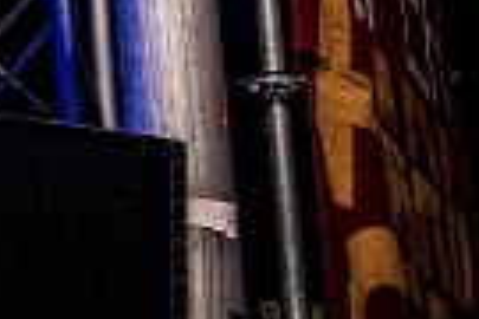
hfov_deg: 10.5
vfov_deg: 7.3
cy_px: -296
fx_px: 2421
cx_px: -454
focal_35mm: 182
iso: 1600
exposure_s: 1/100
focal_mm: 34
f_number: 4.5
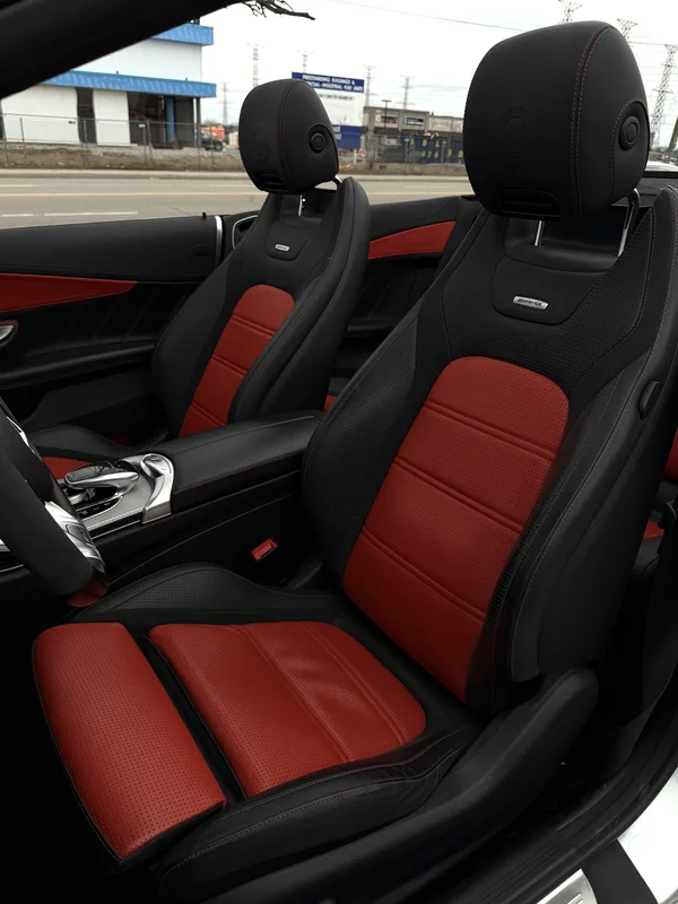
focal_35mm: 24
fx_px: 627
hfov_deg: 56.8
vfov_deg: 71.6
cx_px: 339
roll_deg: -1.5
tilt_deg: -25.0
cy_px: 452
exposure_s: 1/3584
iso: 100
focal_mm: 6.76
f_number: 1.78
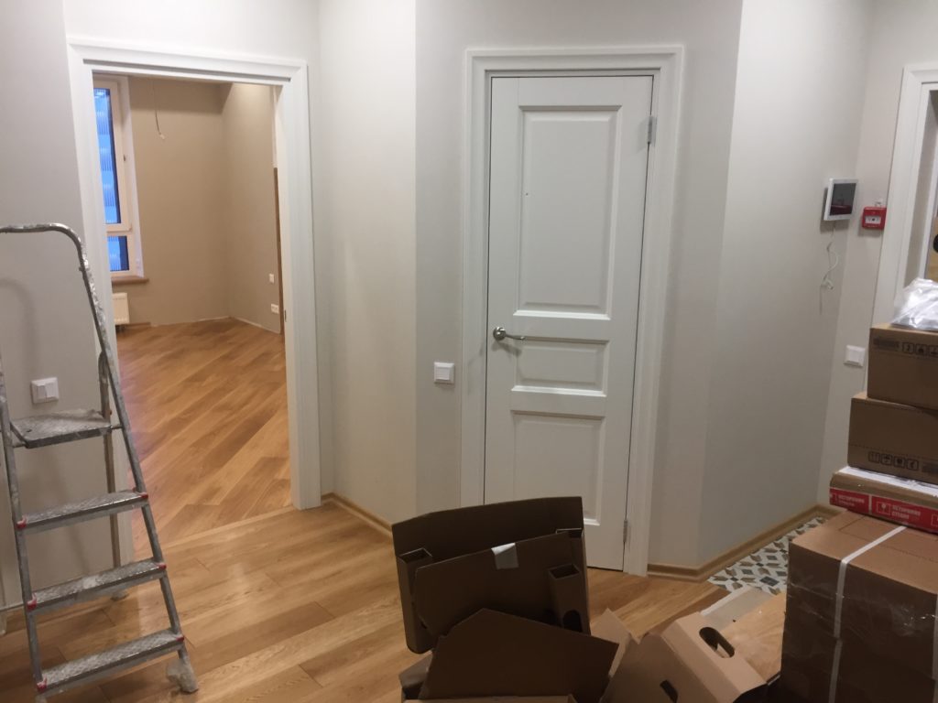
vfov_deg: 48.2
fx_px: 786
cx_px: 469
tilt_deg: -8.3
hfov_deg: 61.7
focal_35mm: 29
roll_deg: -1.8
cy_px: 352
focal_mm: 4.15
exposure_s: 1/33
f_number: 2.2
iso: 50
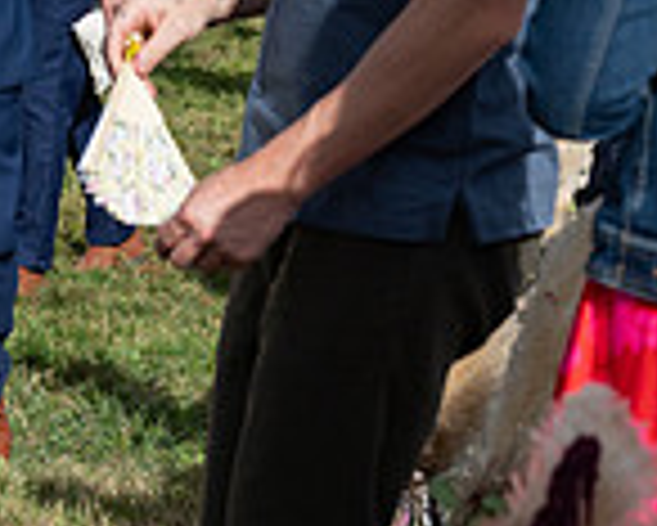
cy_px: 2
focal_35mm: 250
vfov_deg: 6.2
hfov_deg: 7.7
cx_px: 58
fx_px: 4864
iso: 400
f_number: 5
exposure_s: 1/5000
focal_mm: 67
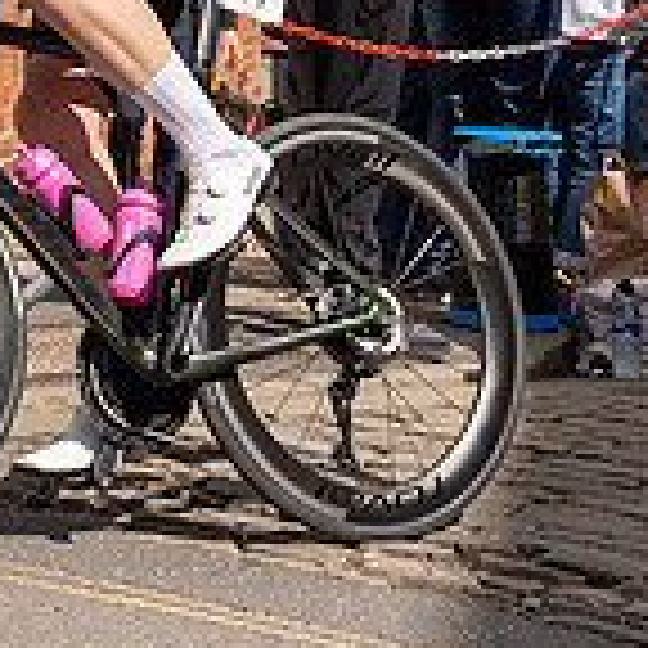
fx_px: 3473
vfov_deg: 10.1
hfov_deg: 10.5
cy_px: -479
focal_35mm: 164
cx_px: -92
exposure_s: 1/1000
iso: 125
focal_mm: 32
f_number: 5
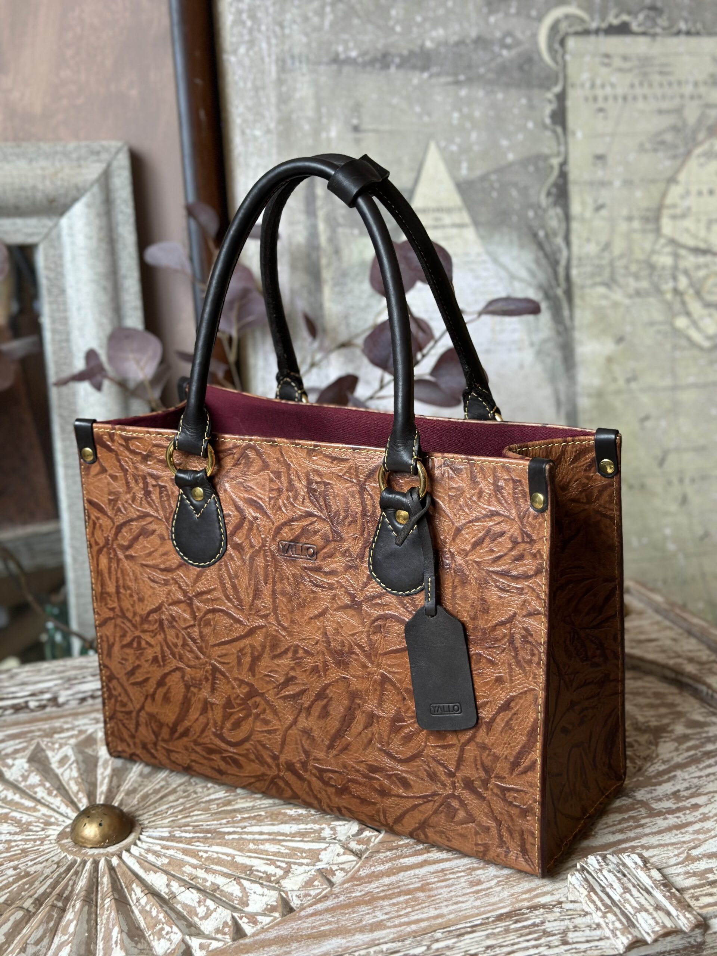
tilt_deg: -15.1
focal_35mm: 48
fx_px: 1326
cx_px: 358
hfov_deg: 30.3
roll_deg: -0.4
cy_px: 478
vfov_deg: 39.7
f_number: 1.78
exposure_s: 1/67
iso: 125
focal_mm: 6.86
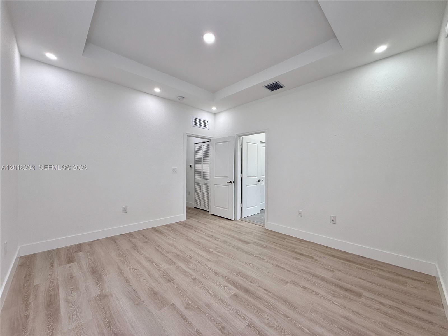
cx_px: 224
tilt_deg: +1.0
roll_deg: -0.4
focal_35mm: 14
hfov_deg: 102.1
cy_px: 168
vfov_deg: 85.7
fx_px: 181
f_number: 2.2
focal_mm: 2.22
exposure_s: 1/120
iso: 64
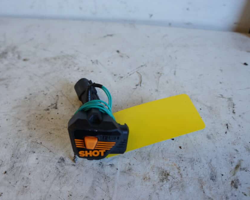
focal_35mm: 31
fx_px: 229
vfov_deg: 47.1
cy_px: 102
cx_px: 107
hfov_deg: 56.9
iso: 400
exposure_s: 1/60
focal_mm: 18
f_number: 4
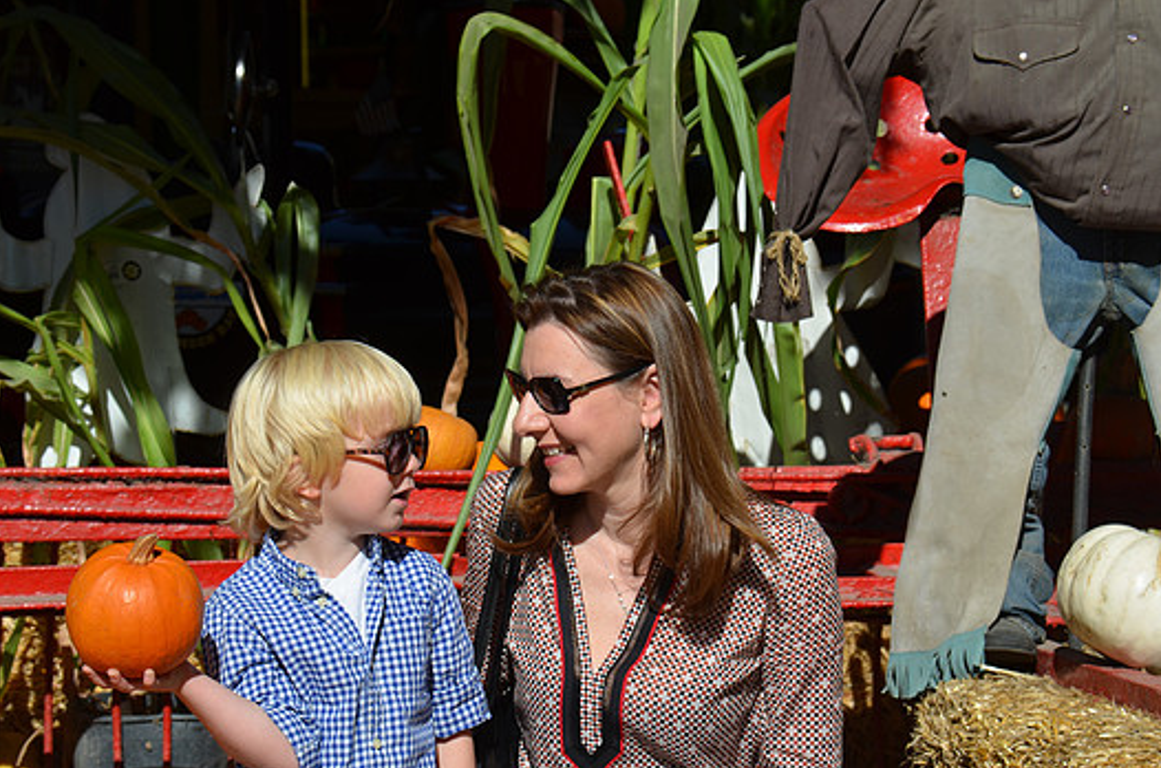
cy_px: 419
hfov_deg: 15.9
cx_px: 532
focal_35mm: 129
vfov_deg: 10.6
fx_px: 4150
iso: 100
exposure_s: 1/320
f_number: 9
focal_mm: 78
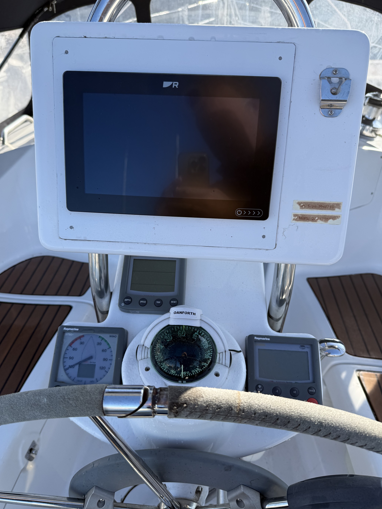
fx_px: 368
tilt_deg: -35.4
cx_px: 184
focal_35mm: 25
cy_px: 255
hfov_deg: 54.9
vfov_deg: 69.4
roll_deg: +2.3
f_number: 1.78
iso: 80
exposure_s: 1/1437
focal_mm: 6.76
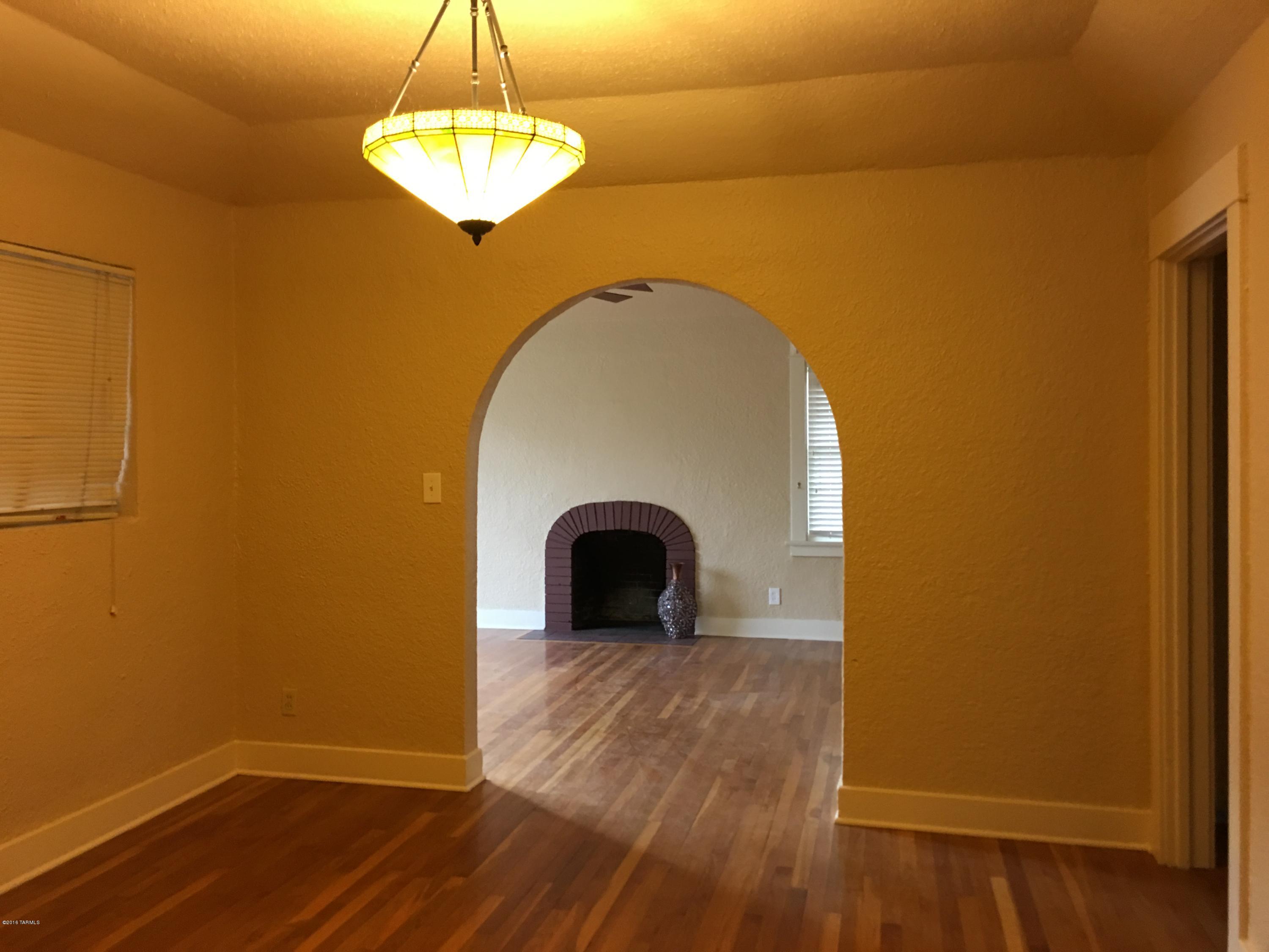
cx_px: 634
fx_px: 1063
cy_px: 476
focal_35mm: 29
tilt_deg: +1.2
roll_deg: -0.4
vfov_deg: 48.2
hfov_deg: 61.7
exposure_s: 1/15
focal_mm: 4.15
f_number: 2.2
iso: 80
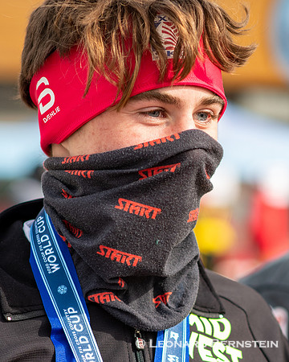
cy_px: 182
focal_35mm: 181
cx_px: 250
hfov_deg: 8.5
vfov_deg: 10.7
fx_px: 1932
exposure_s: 1/2000
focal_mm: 85
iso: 400
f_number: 2.5
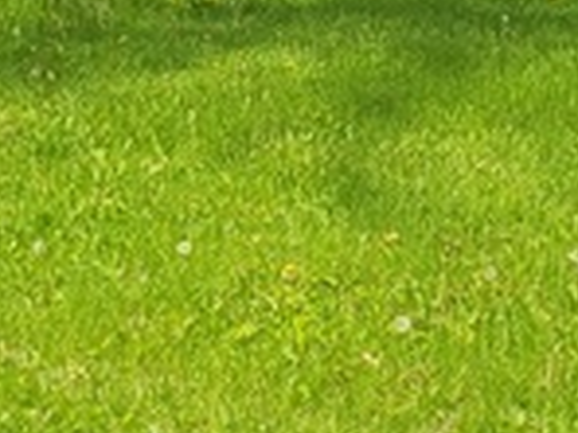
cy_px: -404
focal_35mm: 188
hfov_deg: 10.2
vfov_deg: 7.6
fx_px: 3139
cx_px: 820
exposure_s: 1/1513
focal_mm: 5.4
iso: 40
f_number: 1.8
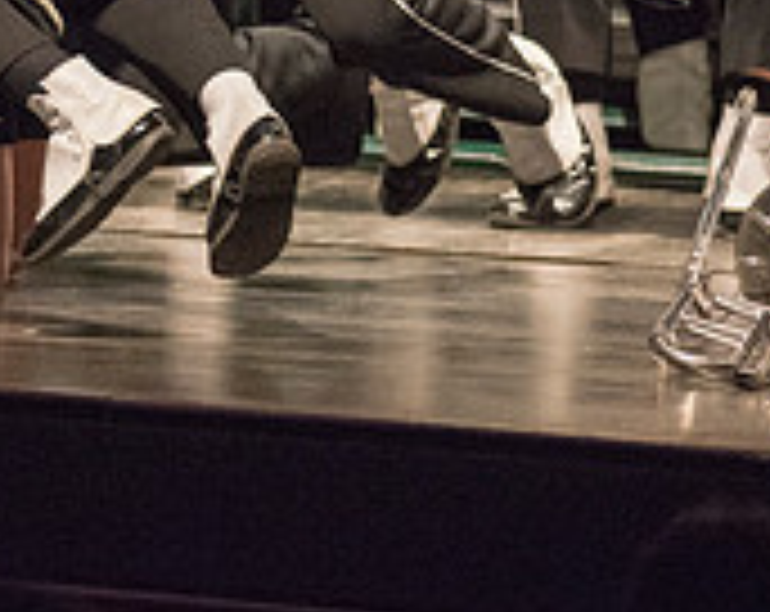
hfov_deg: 2.0
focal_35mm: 958
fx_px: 21782
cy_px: -169
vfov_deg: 1.6
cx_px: -522
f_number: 2.8
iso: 4000
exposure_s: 1/500
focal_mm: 300
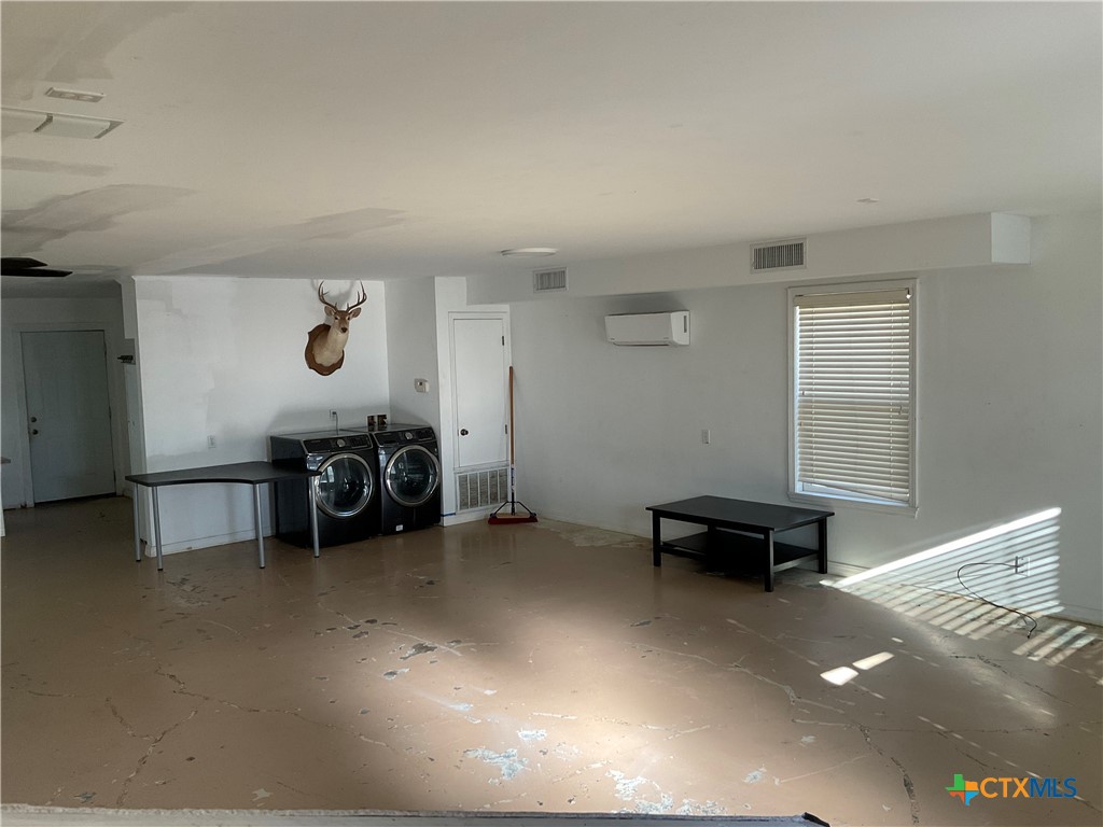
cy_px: 414
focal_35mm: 29
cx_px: 552
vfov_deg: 48.2
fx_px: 924
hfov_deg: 61.7
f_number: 1.8
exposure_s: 1/85
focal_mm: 3
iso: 64
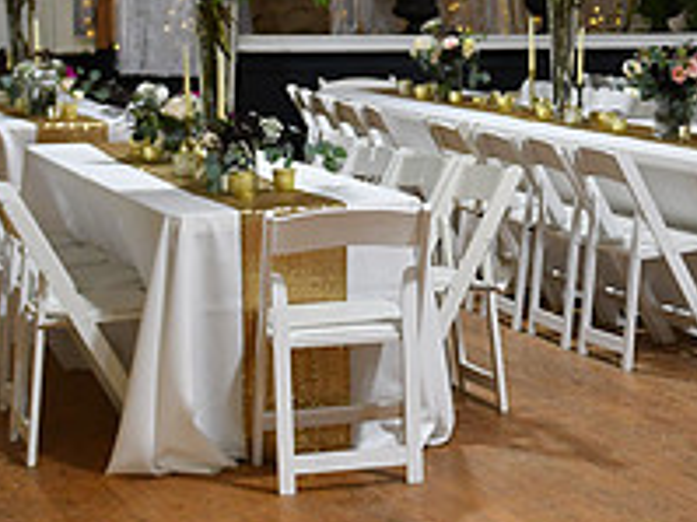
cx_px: 830
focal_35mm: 101
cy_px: 103
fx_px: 2032
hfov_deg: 18.5
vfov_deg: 14.5
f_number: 2.8
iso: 1000
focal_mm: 24
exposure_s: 1/320
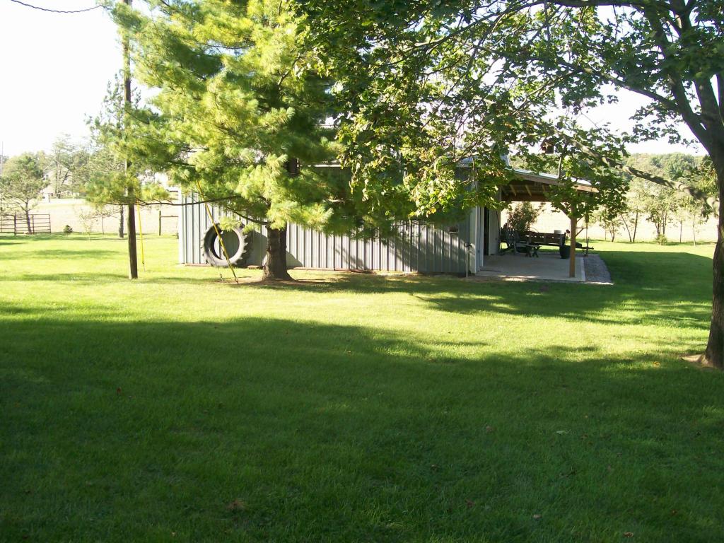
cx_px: 362
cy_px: 272
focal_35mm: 36
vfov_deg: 39.7
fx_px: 753
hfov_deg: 51.4
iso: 80
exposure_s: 1/303
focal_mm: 6
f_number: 2.7
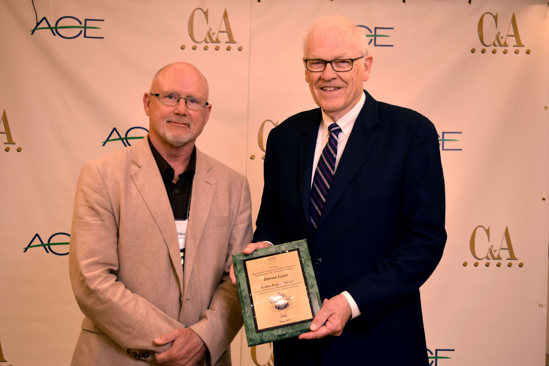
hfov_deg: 43.6
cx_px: 274
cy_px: 183
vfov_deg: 29.9
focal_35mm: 45
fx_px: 686
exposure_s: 1/200
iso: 800
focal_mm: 30
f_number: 4.2
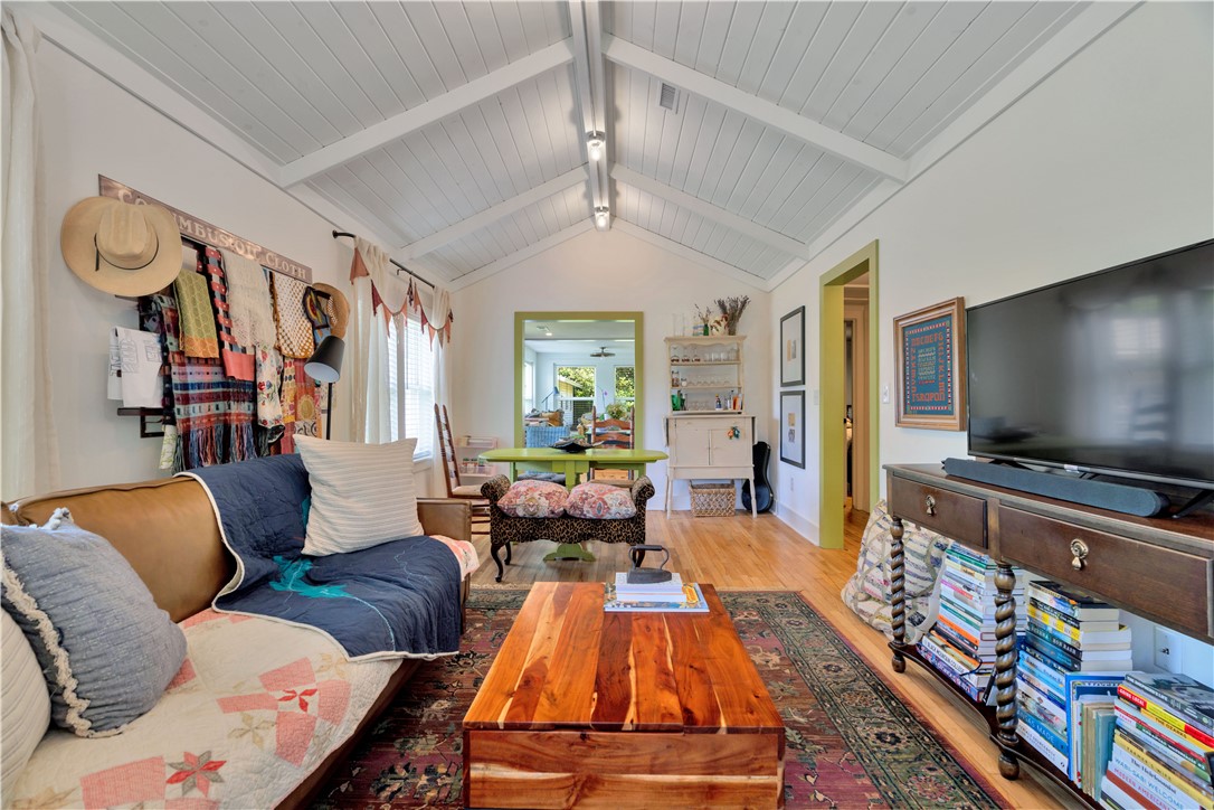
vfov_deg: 73.7
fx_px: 540
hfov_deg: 96.7
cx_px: 607
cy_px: 405
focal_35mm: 16
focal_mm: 16
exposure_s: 1/40
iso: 100
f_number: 6.3
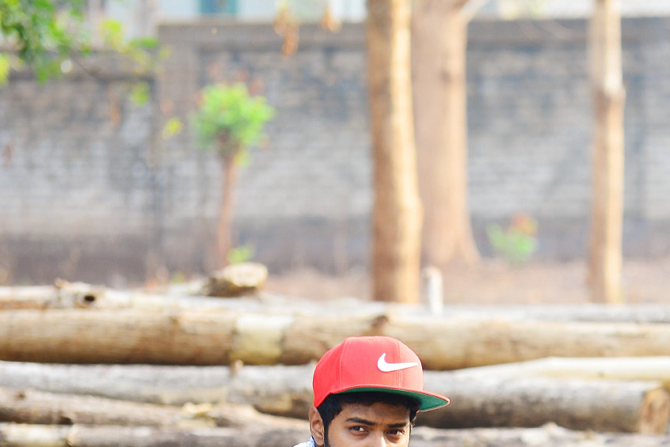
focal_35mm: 482
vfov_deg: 2.9
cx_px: 626
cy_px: 418
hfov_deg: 4.3
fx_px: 8975
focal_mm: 170
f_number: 5.3
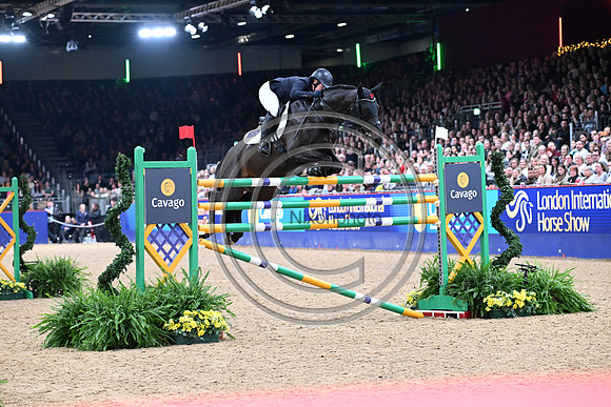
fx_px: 2037
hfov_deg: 17.1
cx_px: 306
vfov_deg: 11.4
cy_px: 204
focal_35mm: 120
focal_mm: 120
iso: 6400
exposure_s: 1/640
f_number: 4.5
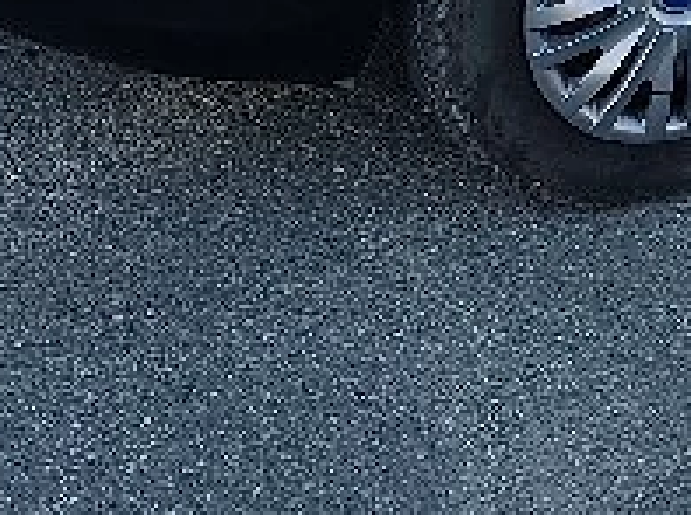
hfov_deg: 15.8
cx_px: 972
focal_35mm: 117
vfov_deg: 11.4
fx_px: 2331
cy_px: -519
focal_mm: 6.07
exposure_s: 1/417
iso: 50
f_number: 1.7
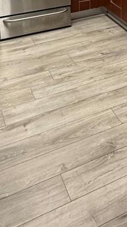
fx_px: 311
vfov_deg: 32.4
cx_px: 101
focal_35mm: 52
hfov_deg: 22.8
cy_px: -51
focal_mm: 2.22
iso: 250
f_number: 2.2
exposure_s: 1/120
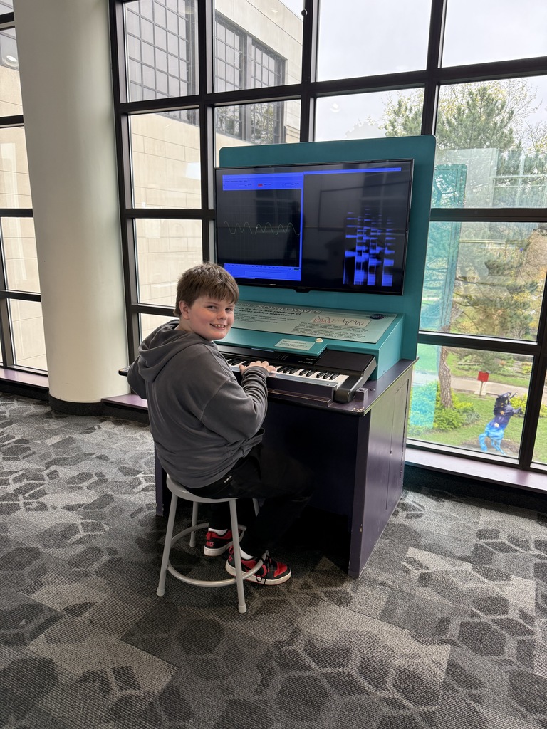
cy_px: 364
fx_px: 506
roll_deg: -1.5
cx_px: 274
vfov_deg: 71.6
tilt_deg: -15.3
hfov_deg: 56.8
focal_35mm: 24
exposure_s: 1/120
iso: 160
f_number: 1.78
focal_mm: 6.76
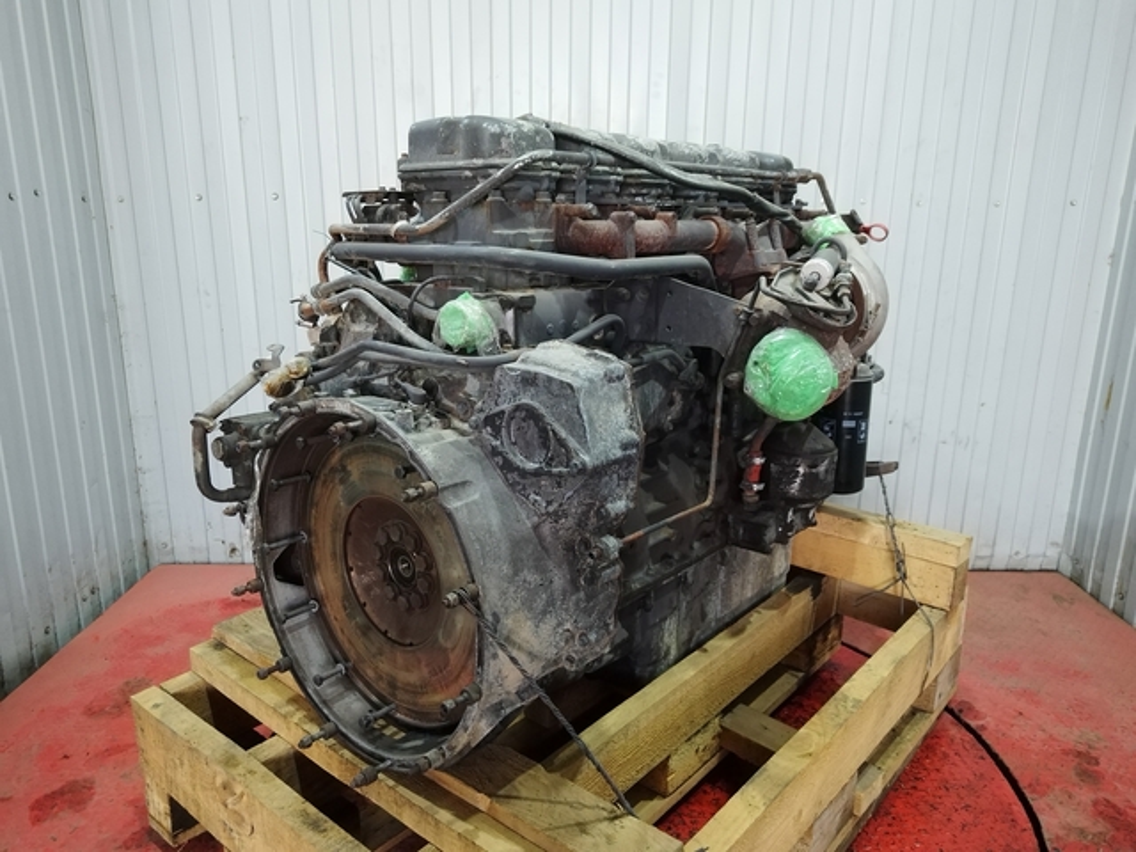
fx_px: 853
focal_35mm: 26
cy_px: 426
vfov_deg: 53.1
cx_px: 568
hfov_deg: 67.3
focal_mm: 6.24
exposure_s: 1/100
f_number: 1.8
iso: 1118
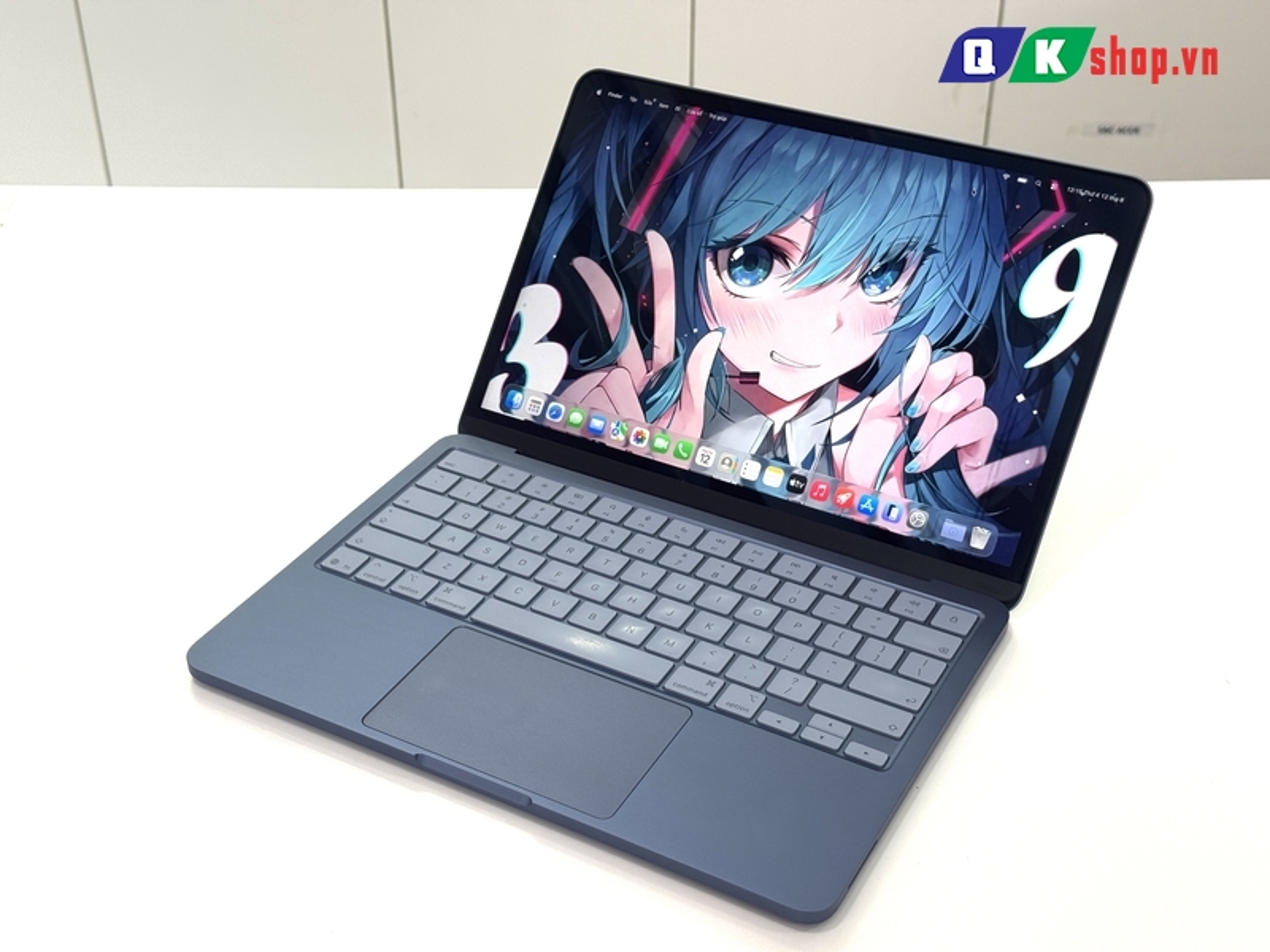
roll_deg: +1.1
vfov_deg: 30.3
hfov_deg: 39.7
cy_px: 476
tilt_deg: -34.5
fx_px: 1761
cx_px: 635
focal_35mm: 48
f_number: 1.78
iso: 50
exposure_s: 1/121
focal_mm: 6.76
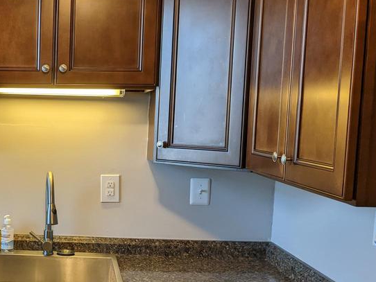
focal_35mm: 51
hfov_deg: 35.4
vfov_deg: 28.5
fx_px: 554
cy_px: 171
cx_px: 42
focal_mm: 4.38
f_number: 1.73
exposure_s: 1/120
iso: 58
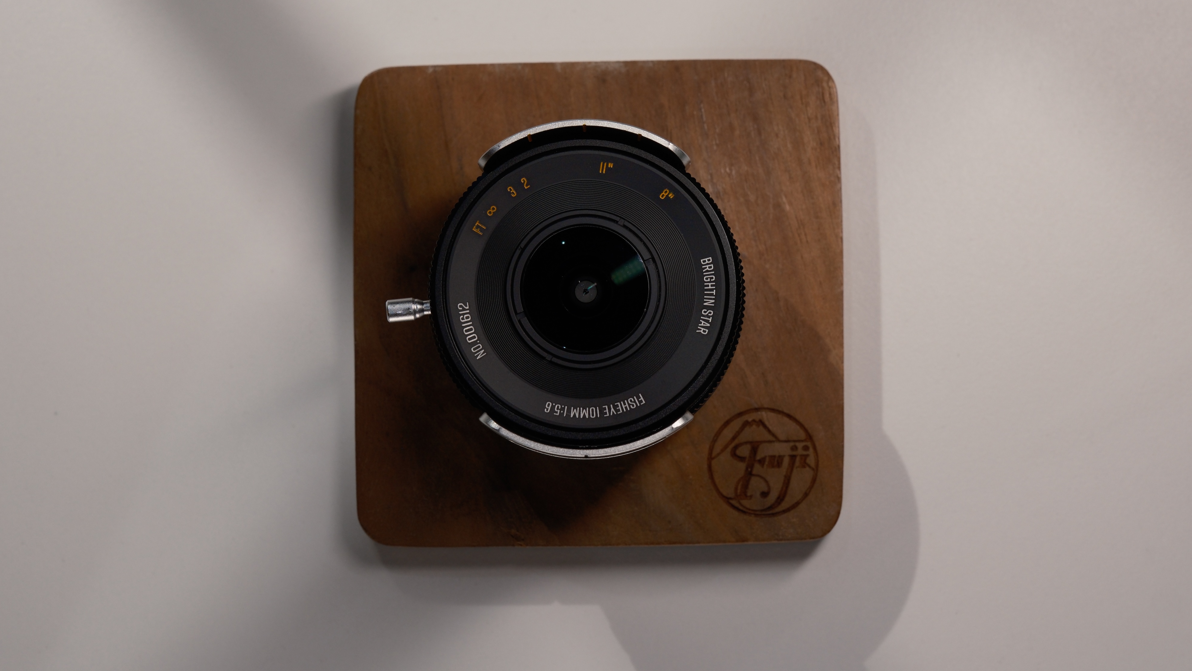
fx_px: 2813
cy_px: 279
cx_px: 590
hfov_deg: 23.9
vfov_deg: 13.6
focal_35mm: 89
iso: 640
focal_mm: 56
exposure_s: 1/125
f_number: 5.6
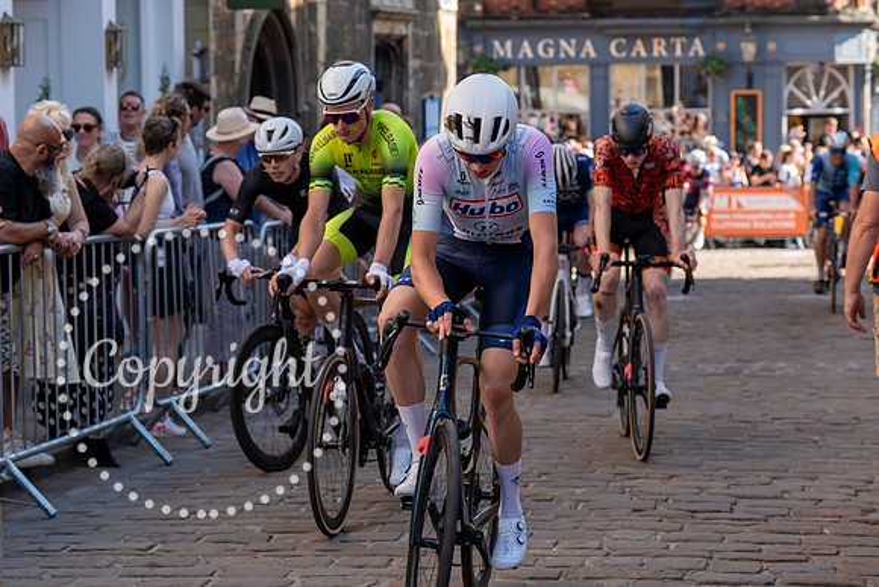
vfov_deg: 15.3
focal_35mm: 89
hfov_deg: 22.8
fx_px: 2175
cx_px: 528
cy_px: 219
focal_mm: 70
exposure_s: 1/1000
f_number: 4
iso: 500
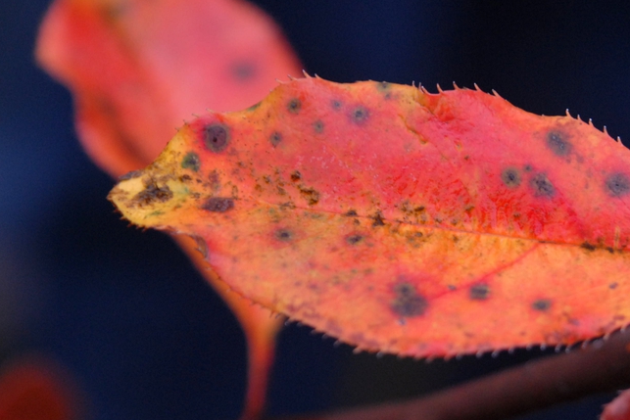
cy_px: 188
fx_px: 4183
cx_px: 434
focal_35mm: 239
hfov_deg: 8.6
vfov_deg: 5.8
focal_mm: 100
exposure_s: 1/125
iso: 400
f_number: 5.6
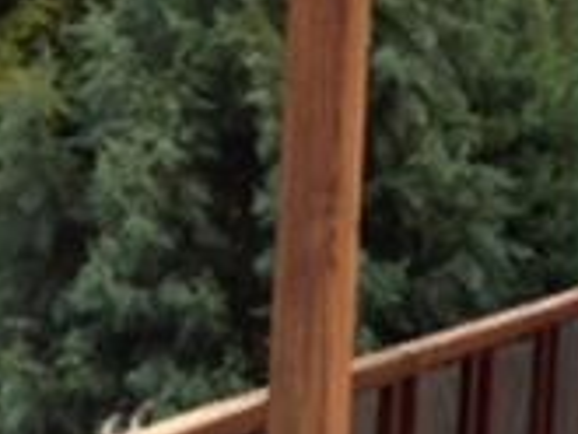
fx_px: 2674
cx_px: 1223
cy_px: -186
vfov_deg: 9.1
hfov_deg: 11.0
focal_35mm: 160
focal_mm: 4.13
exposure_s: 1/120
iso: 64
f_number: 2.4
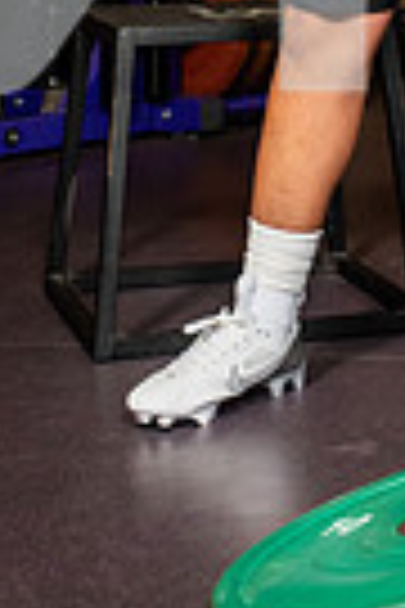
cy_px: -360
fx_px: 2143
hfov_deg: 10.7
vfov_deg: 14.8
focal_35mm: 127
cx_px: 441
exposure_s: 1/250
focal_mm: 38
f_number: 5.6
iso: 500
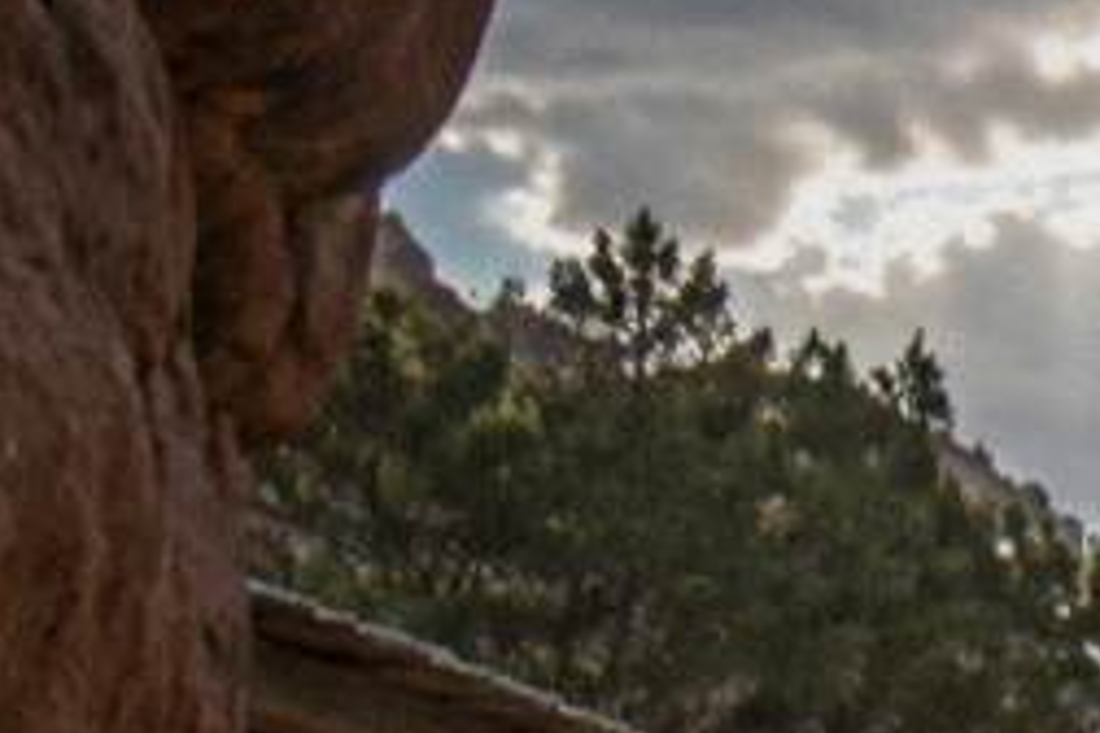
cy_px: 908
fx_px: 4247
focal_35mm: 139
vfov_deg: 9.7
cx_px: 2100
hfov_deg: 13.1
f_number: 8
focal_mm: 35
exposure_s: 1/25
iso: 4000
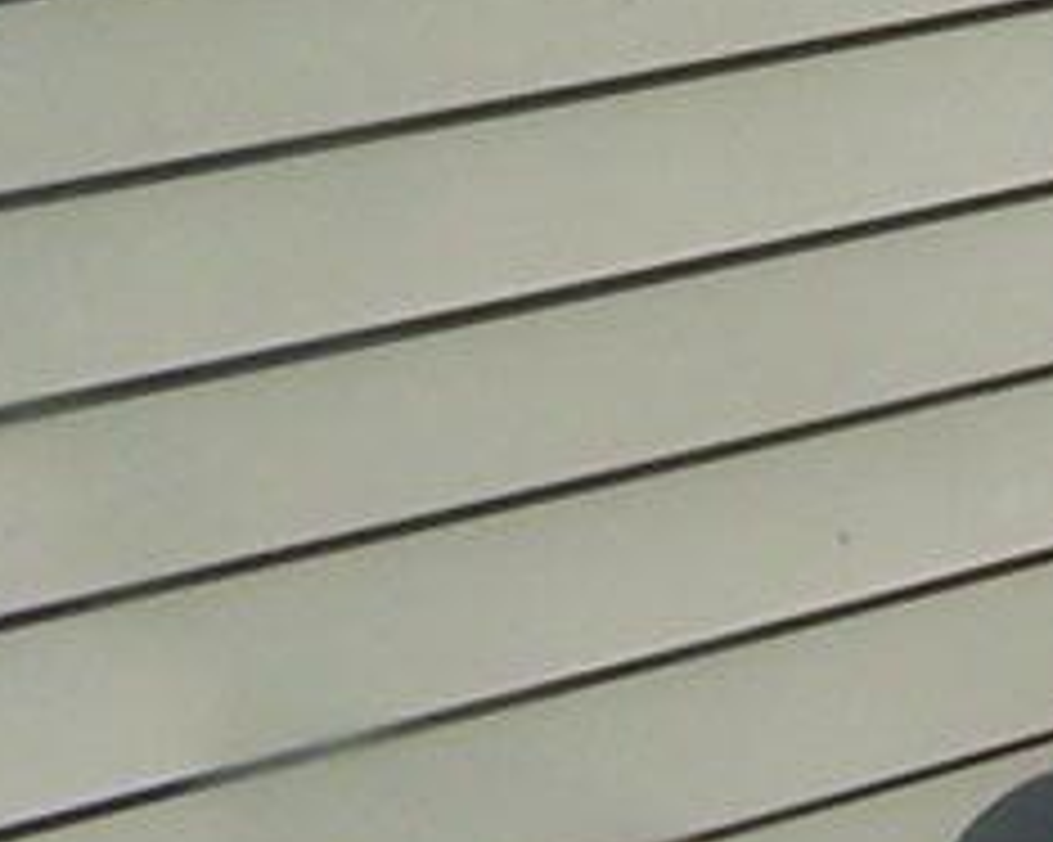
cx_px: 2596
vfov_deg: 6.0
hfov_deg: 7.3
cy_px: -1157
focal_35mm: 246
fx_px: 7663
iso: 80
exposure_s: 1/750
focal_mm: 6.3
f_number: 5.6
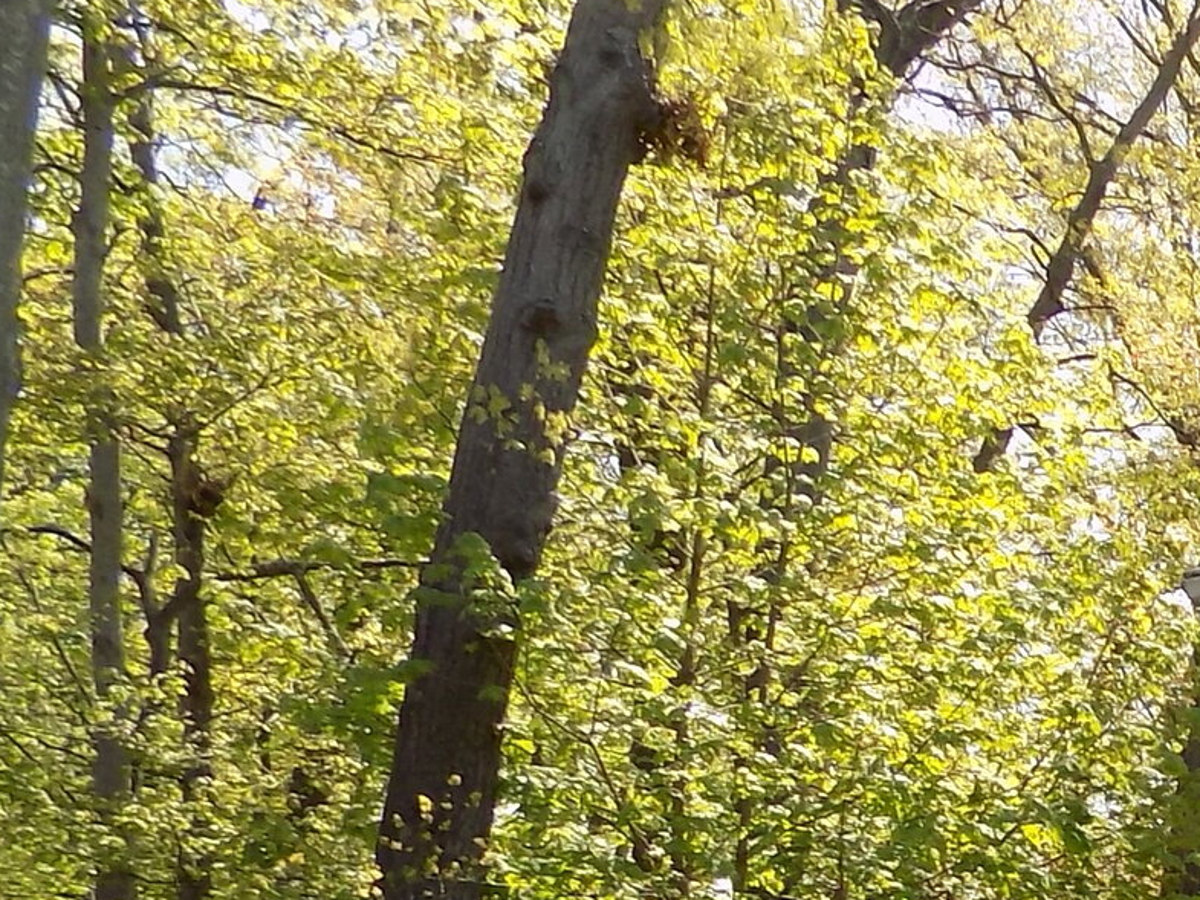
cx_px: 2100
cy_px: 1481
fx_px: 3120
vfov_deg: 14.8
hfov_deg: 17.8
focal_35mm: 90
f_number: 3.1
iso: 80
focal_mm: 4
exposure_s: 1/250
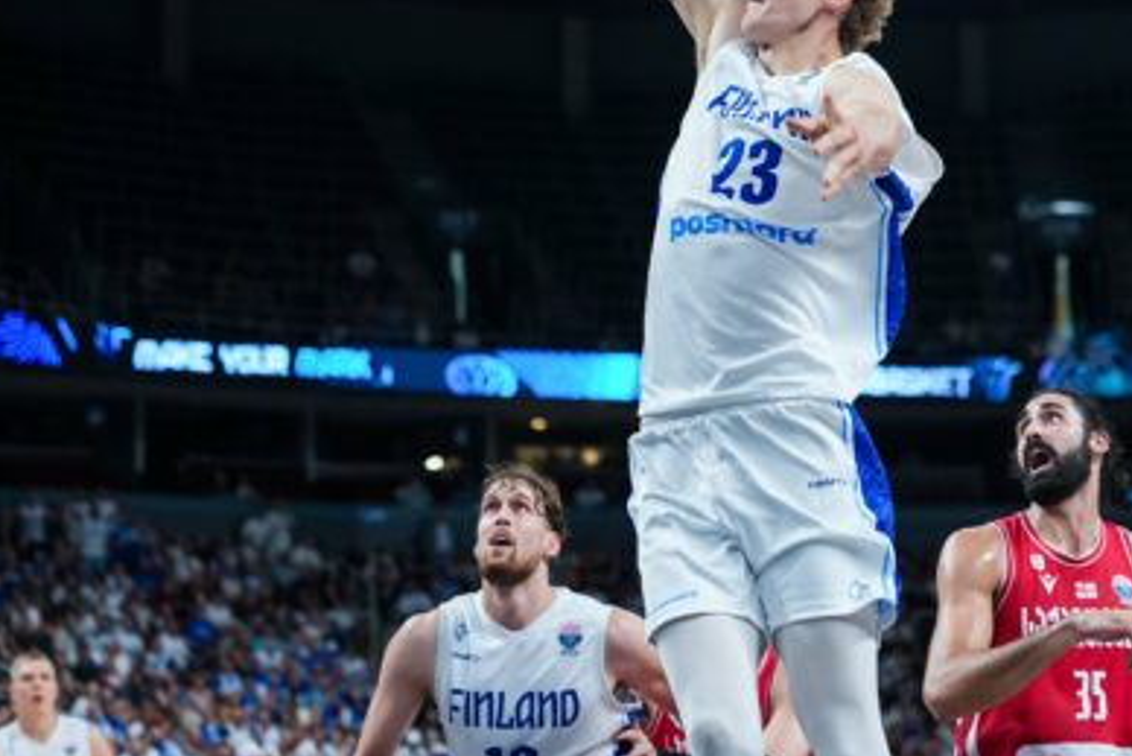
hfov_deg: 20.5
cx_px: 831
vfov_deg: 13.8
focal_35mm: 99
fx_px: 3114
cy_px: 248
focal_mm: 50
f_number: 2
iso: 500
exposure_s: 1/1000
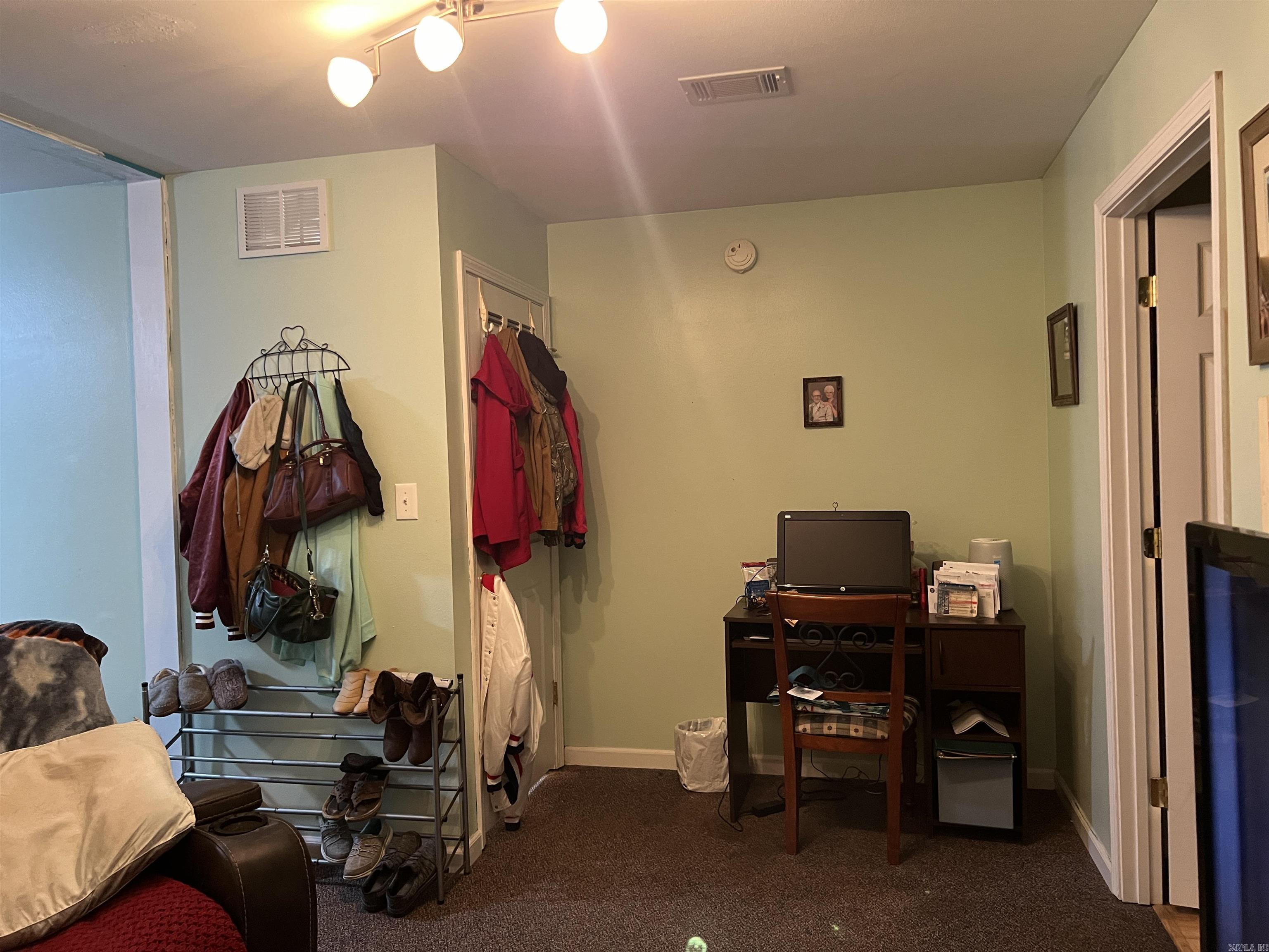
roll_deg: +2.7
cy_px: 476
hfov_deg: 67.3
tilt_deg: -0.5
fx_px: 953
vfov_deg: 53.1
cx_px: 634
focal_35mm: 26
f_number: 1.5
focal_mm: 5.7
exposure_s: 1/40
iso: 400
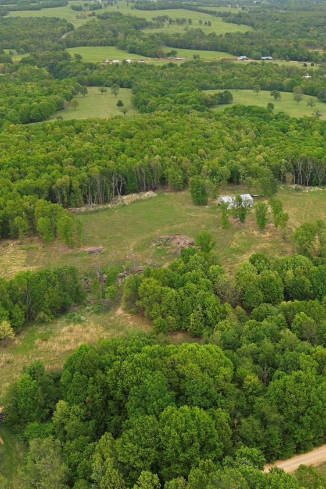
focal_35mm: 57
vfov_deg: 35.0
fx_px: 774
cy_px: 215
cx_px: 216
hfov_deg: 23.7
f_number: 1.8
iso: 290
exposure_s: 1/2500
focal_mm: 8.7
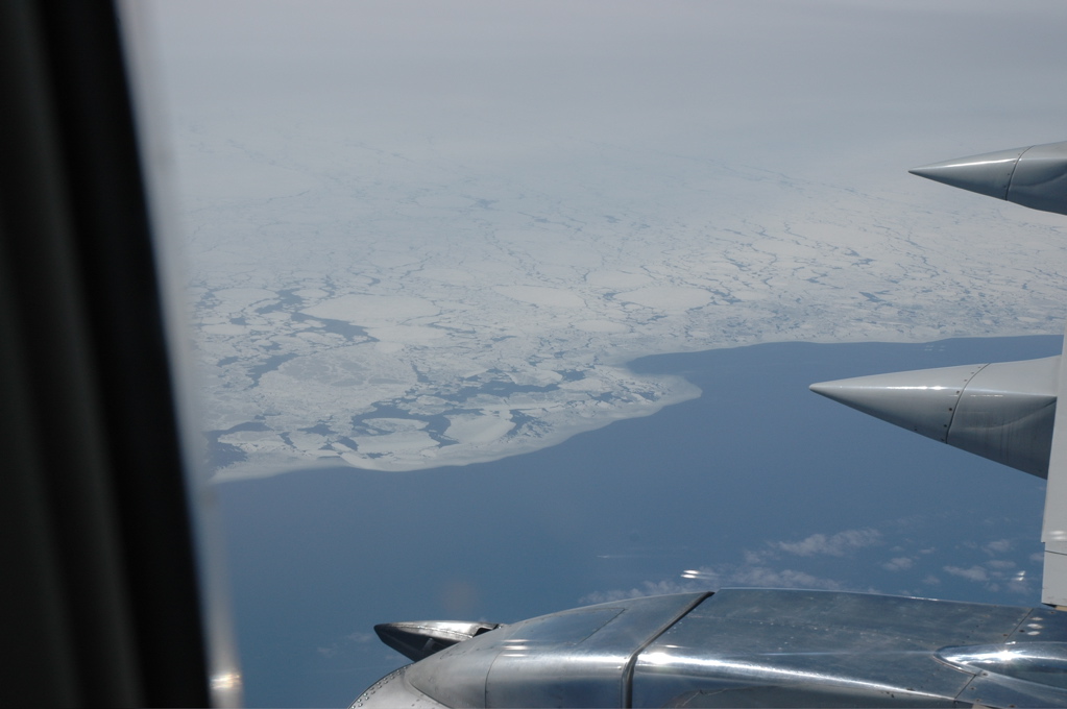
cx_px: 534
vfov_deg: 23.7
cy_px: 354
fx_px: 1688
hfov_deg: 35.1
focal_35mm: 57
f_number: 10
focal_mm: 38
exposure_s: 1/400
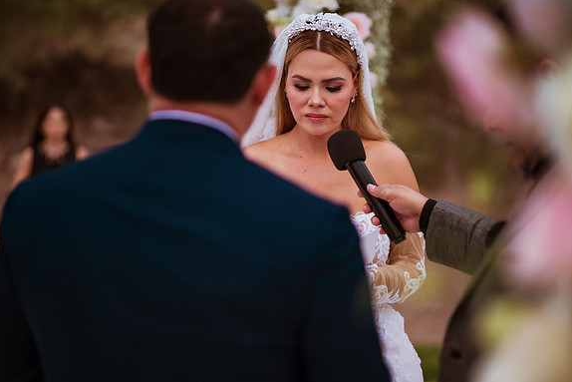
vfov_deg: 15.9
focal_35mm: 86
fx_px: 1367
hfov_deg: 23.6
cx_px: 286
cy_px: 191
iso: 800
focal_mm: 85
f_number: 1.8
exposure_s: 1/1250
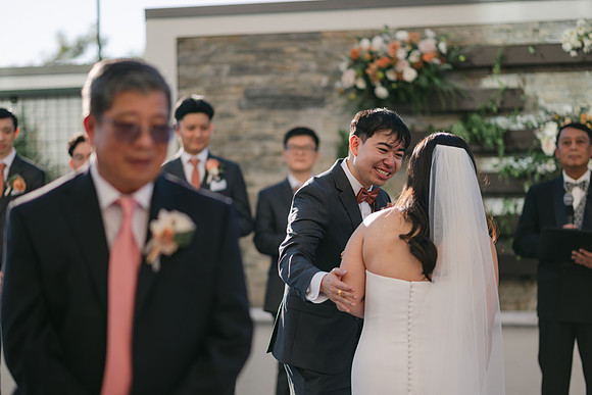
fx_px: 1398
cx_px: 296
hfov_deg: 23.9
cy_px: 198
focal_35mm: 85
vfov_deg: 16.1
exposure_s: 1/2000
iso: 64
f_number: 1.8
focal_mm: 85
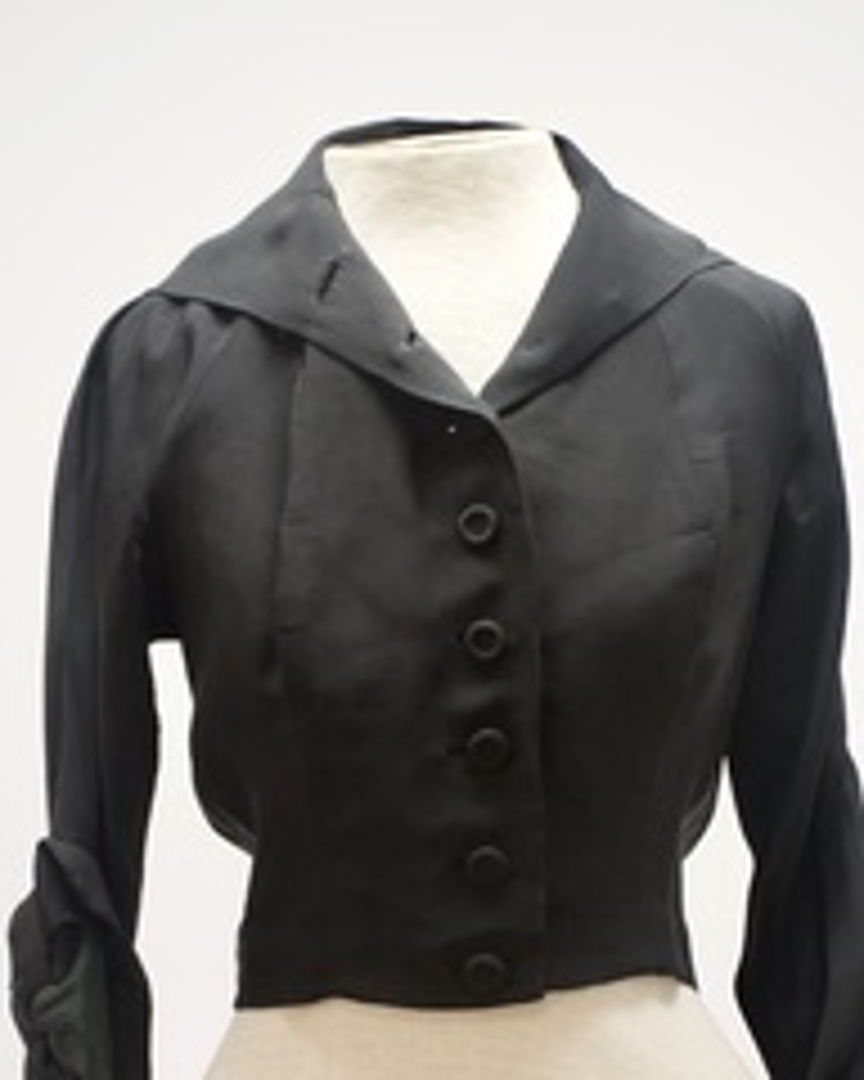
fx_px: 3800
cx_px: 464
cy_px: 796
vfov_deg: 16.1
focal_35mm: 119
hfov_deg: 13.0
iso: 1600
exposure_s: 1/100
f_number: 5.6
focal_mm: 45
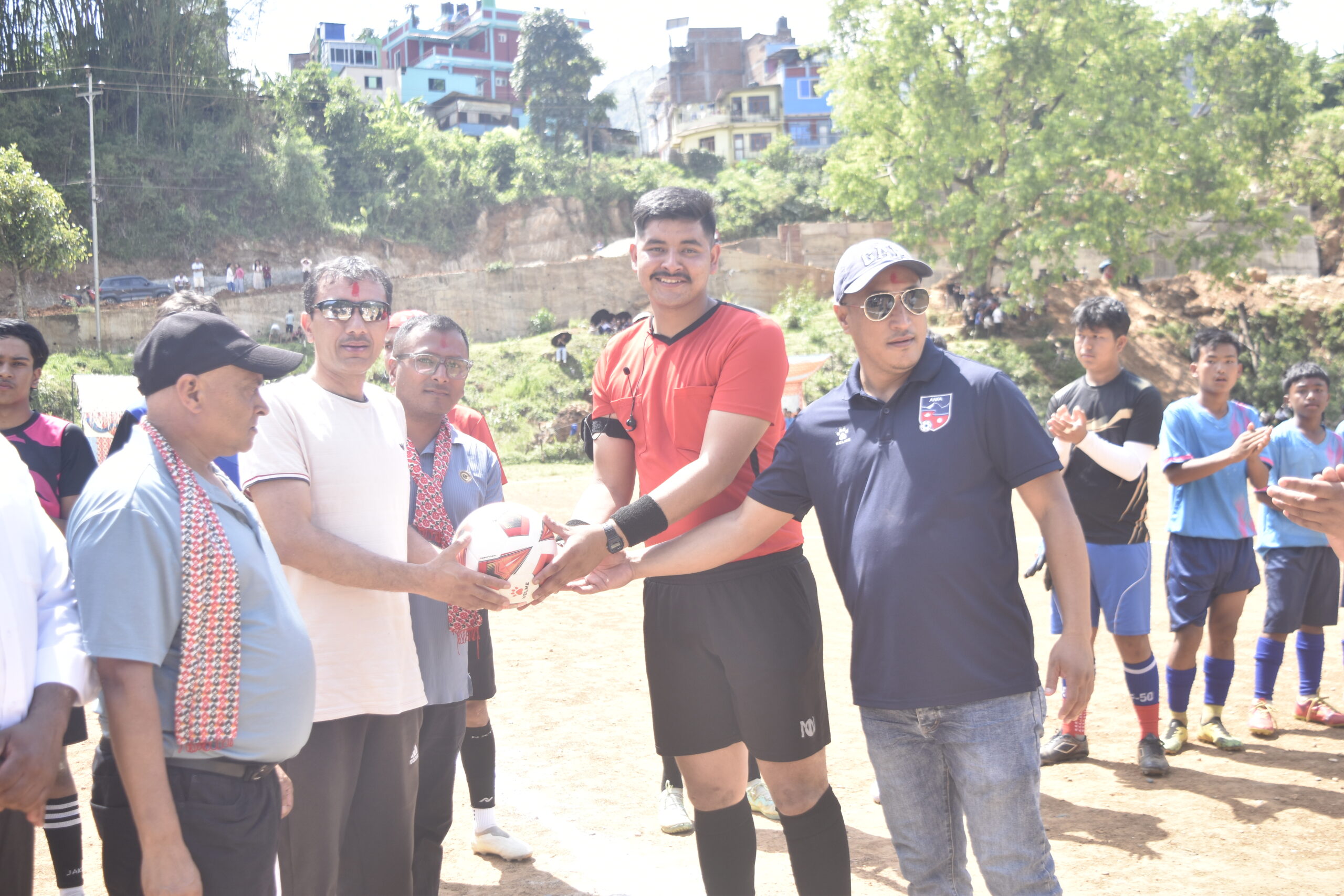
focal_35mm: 39
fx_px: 1456
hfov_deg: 49.6
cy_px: 448
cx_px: 672
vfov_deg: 34.2
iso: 200
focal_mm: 26
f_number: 9.5
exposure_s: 1/350
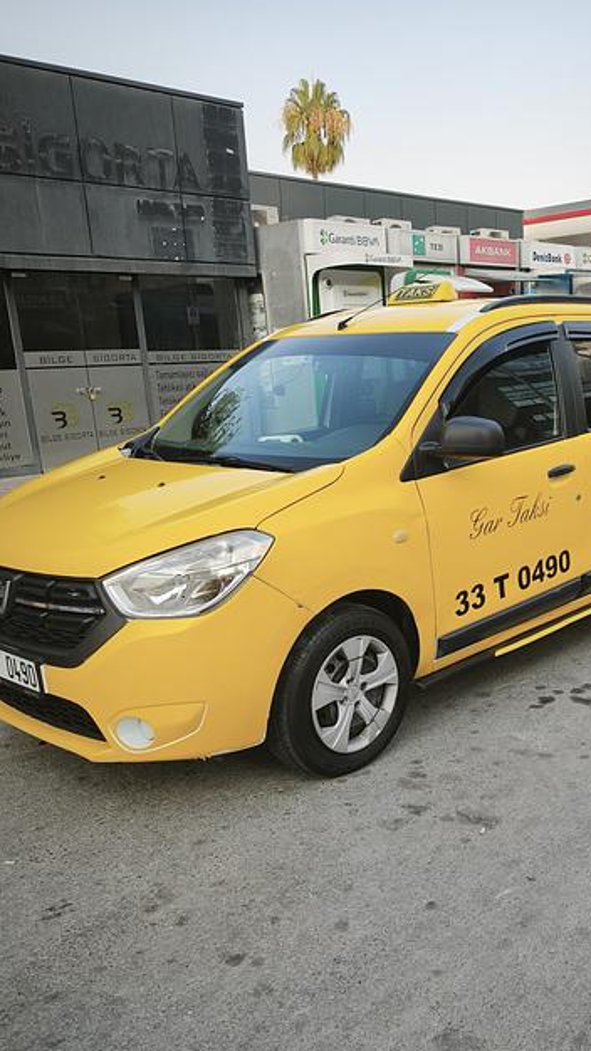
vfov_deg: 60.5
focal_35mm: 32
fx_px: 892
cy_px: 630
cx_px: 421
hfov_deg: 36.1
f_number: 1.62
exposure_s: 1/785
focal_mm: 6.45
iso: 50
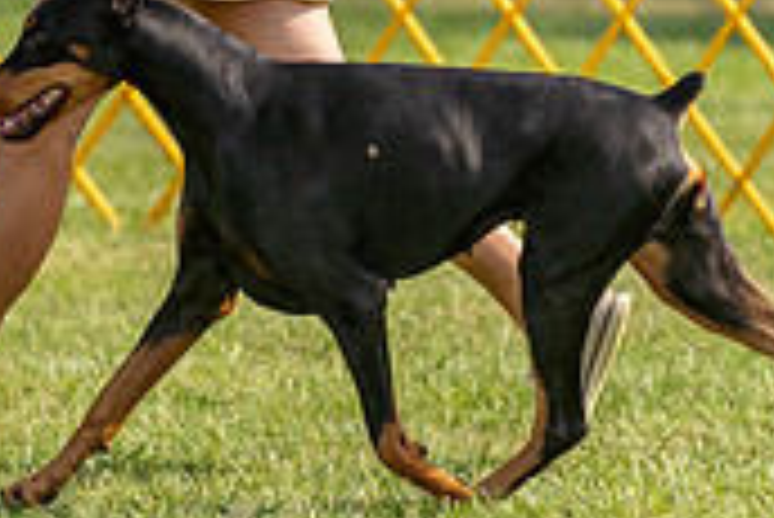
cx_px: 518
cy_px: -74
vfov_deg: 2.4
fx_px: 12179
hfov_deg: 3.6
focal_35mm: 566
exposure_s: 1/1600
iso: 200
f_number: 3.5
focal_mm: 168
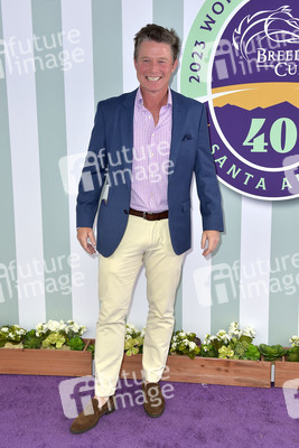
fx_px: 548
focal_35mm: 44
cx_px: 150
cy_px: 224
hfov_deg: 30.5
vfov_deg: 44.5
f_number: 6.3
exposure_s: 1/250
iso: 250
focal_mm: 44
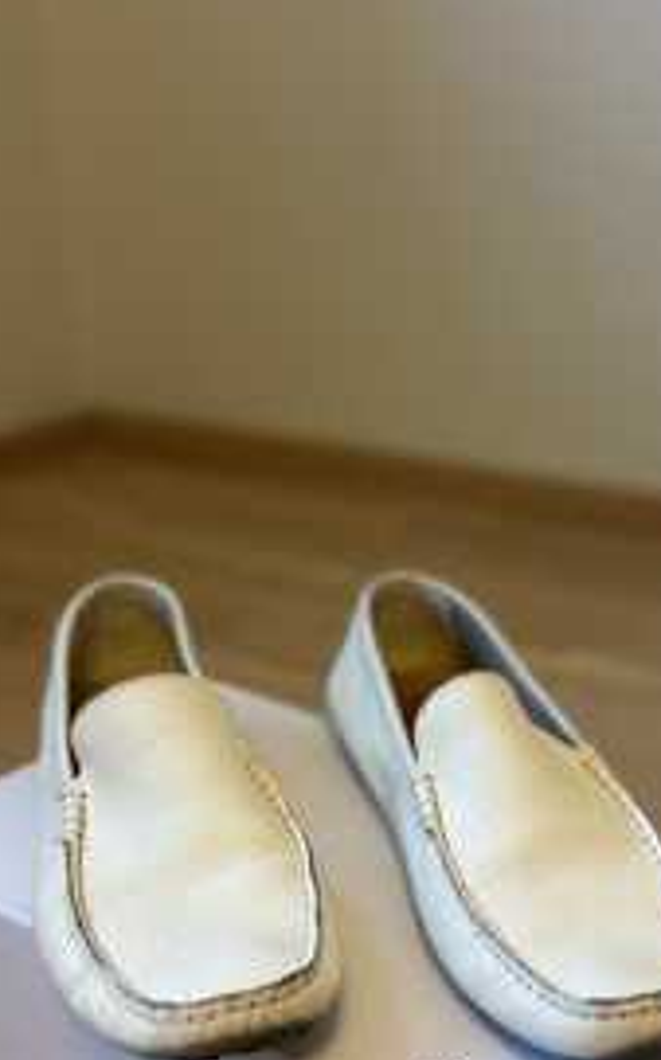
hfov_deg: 27.2
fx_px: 1357
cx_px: 452
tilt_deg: -19.7
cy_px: 559
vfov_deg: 42.7
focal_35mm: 47
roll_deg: -0.4
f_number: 1.78
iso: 320
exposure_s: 1/50
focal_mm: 6.86
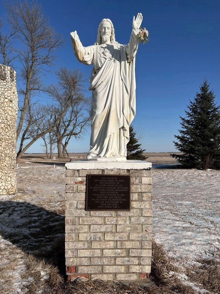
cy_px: 147
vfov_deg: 65.3
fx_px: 229
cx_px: 109
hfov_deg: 51.3
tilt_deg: +1.1
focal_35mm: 27
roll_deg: +0.7
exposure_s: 1/8696
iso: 50
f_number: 1.5
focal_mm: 5.7
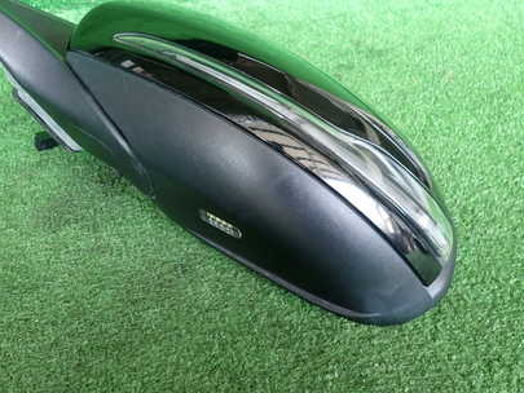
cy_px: 156
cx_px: 201
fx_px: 560
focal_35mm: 37
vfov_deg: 38.5
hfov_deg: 49.7
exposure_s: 1/60
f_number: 2
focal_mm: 4.5
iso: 200
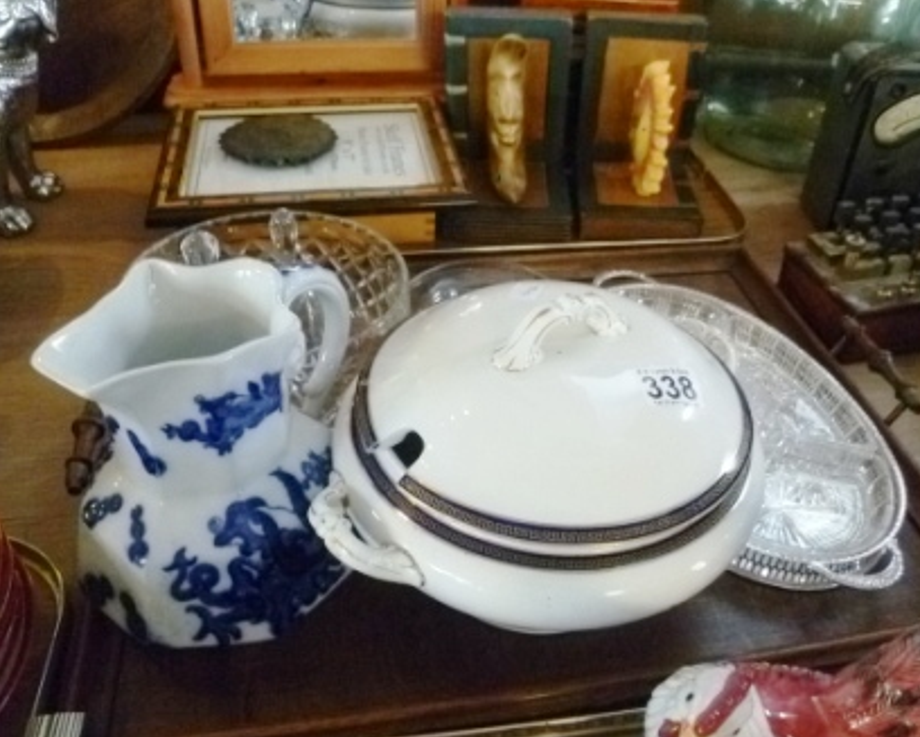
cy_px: 365
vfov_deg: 48.6
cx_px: 498
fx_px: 817
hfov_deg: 58.7
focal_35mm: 30
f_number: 2.8
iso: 800
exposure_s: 1/30
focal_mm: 5
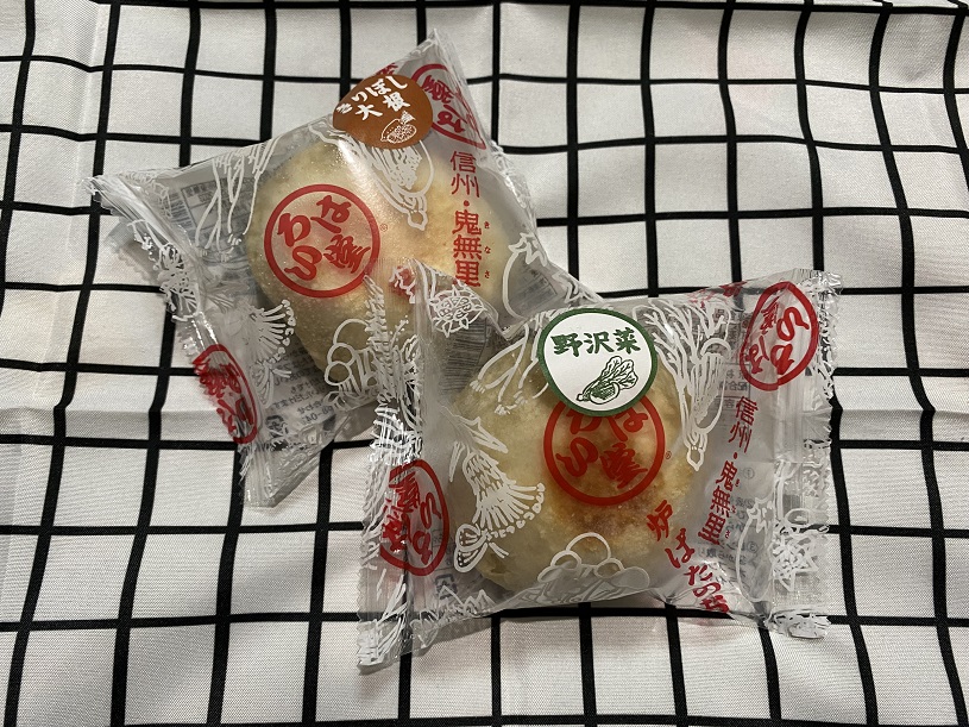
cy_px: 364
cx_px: 484
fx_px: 728
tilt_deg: -76.7
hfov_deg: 67.3
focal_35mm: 26
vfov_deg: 53.1
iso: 160
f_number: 1.8
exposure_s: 1/41
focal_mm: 4.25
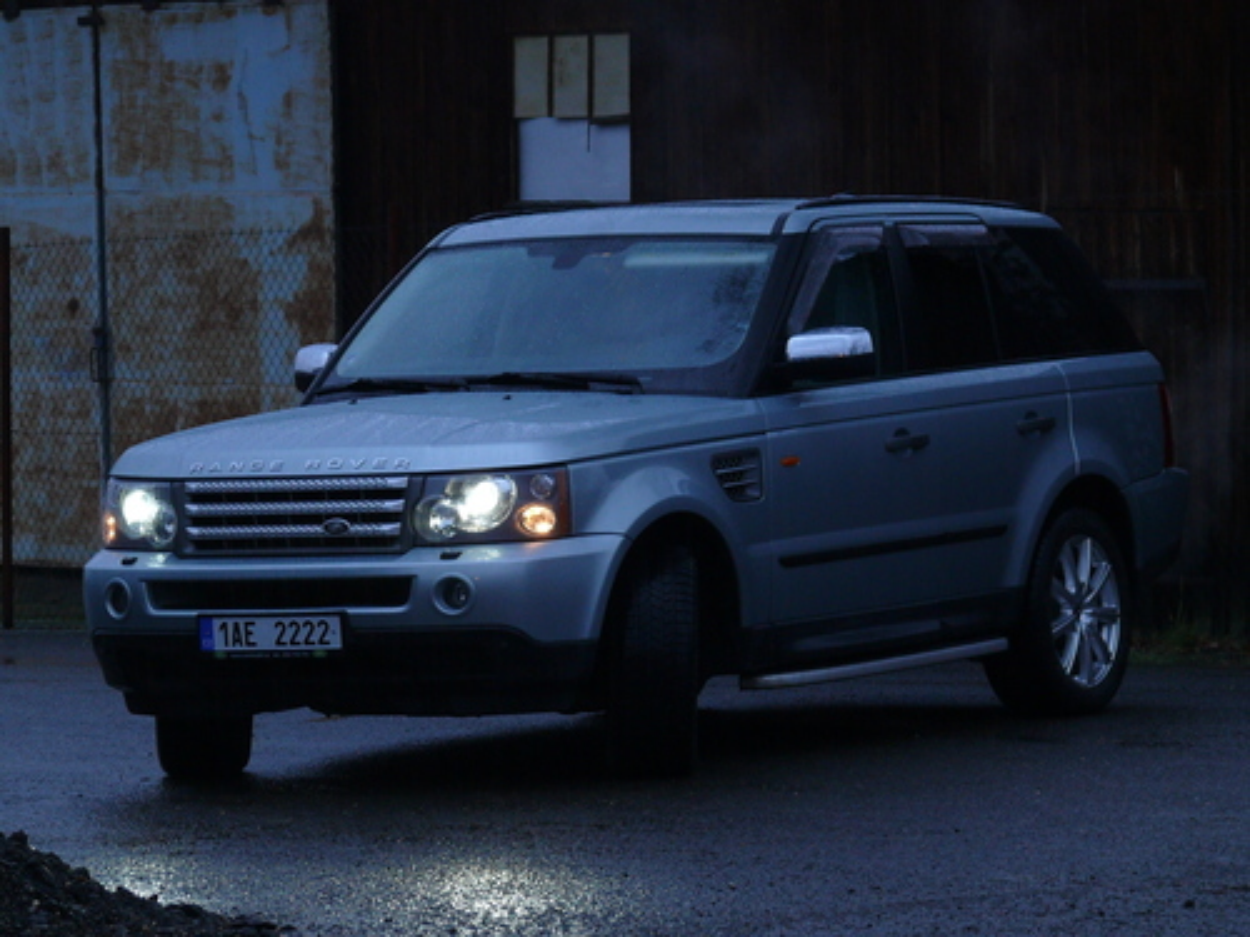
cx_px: 625
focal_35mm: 211
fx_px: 7619
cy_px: 468
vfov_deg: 7.0
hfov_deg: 9.4
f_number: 3.6
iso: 100
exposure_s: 1/30
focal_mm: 31.3
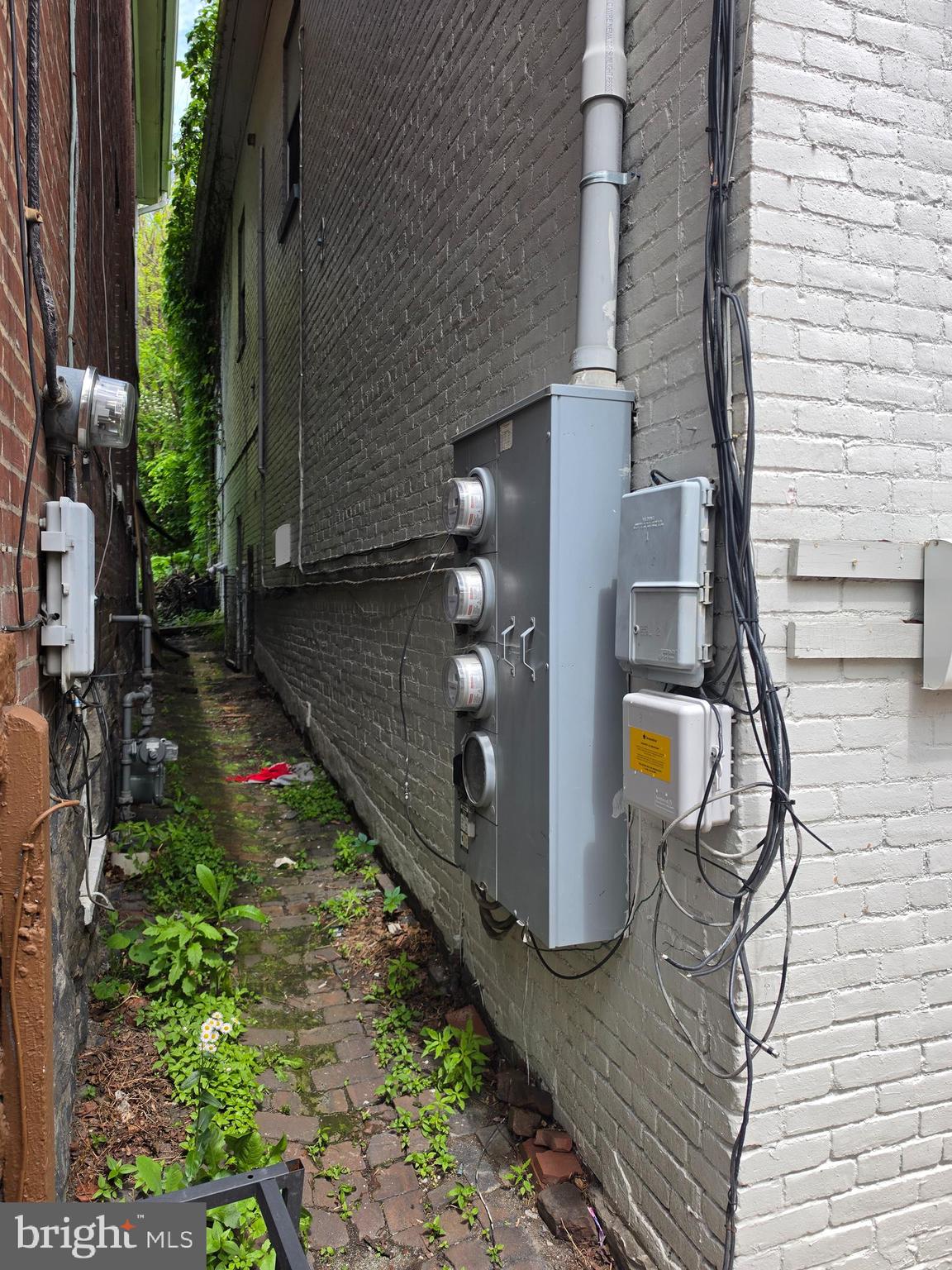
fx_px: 843
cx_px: 476
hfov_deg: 58.9
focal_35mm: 23
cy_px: 635
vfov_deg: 73.9
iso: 64
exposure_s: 1/1681
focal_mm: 6.5
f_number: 1.4
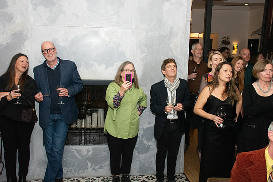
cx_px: 136
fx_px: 284
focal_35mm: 38
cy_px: 91
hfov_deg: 51.3
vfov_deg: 35.5
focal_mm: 25
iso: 5000
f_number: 10
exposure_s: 1/250
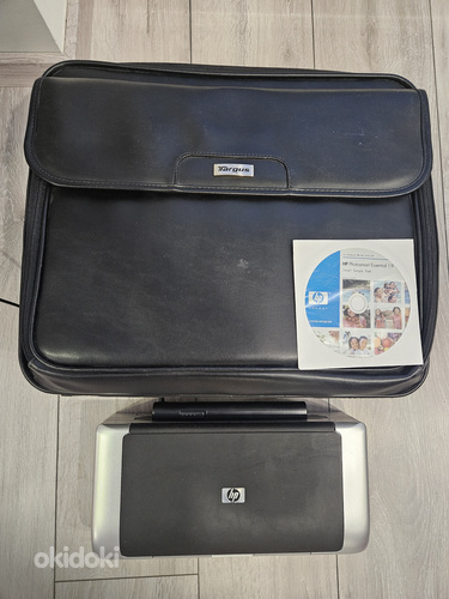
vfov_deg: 73.9
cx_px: 224
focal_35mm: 23
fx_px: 398
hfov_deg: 58.9
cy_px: 300
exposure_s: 1/50
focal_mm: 5.4
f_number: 1.8
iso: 800
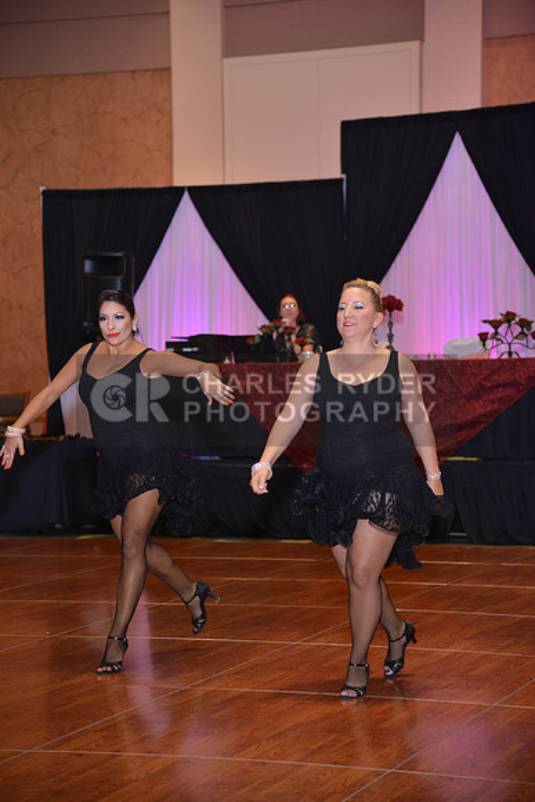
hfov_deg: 16.1
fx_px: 1894
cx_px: 268
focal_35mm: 85
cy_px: 401
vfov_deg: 23.9
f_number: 4
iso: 1250
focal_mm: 85
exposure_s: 1/250
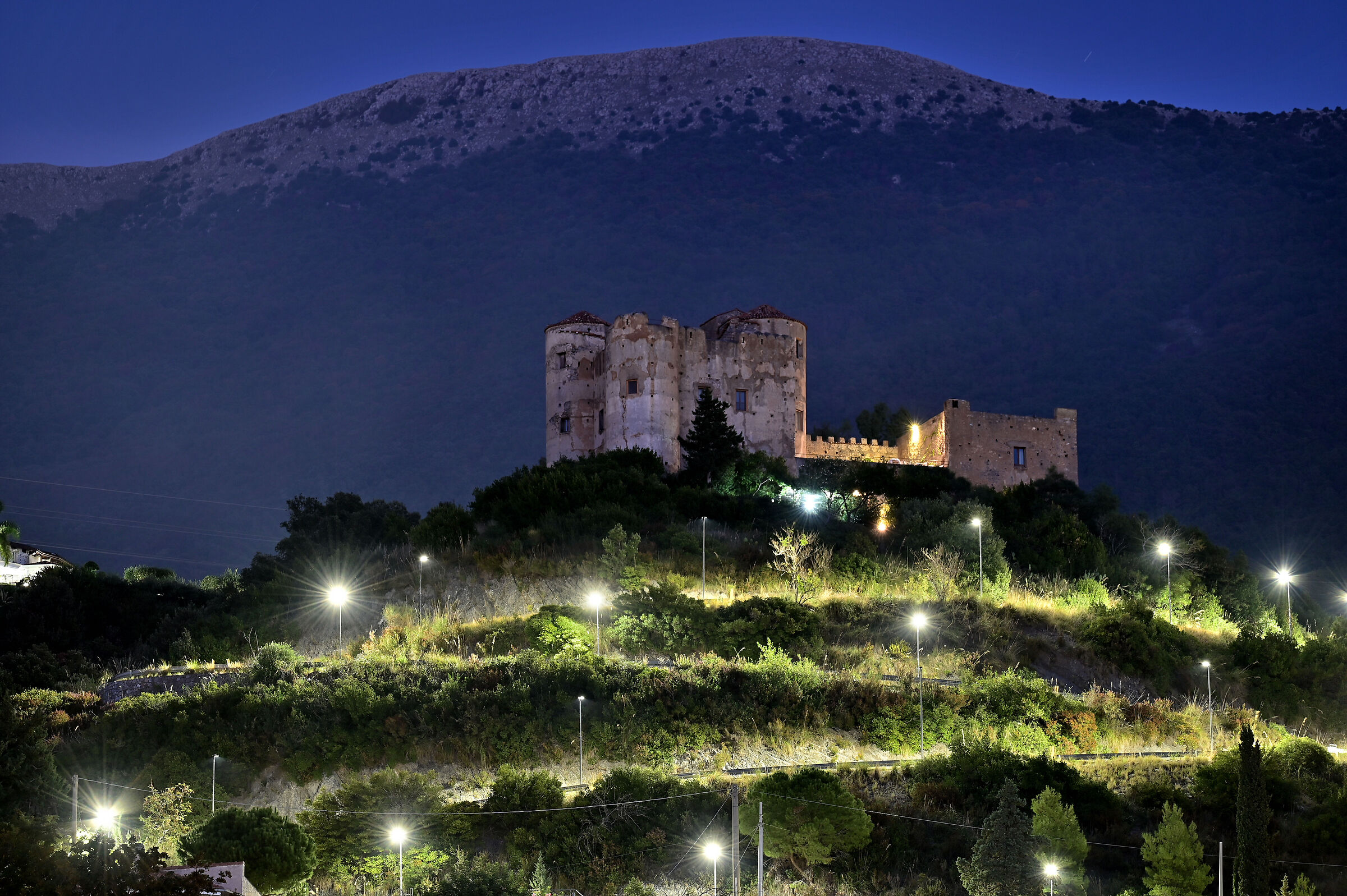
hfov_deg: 12.5
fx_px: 6170
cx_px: 674
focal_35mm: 165
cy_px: 448
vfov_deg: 8.3
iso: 100
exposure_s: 10
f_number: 7.1
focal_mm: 165
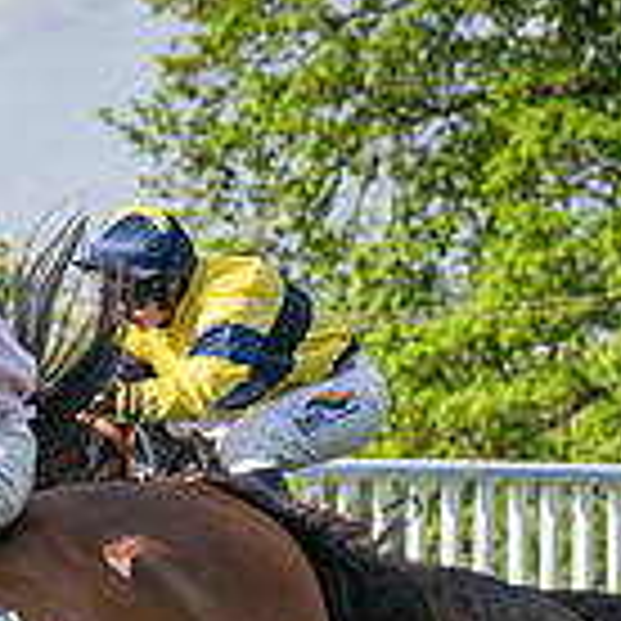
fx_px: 8301
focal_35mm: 409
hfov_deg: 4.3
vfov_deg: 4.3
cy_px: 633
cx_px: -228
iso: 400
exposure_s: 1/4000
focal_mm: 72
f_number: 4
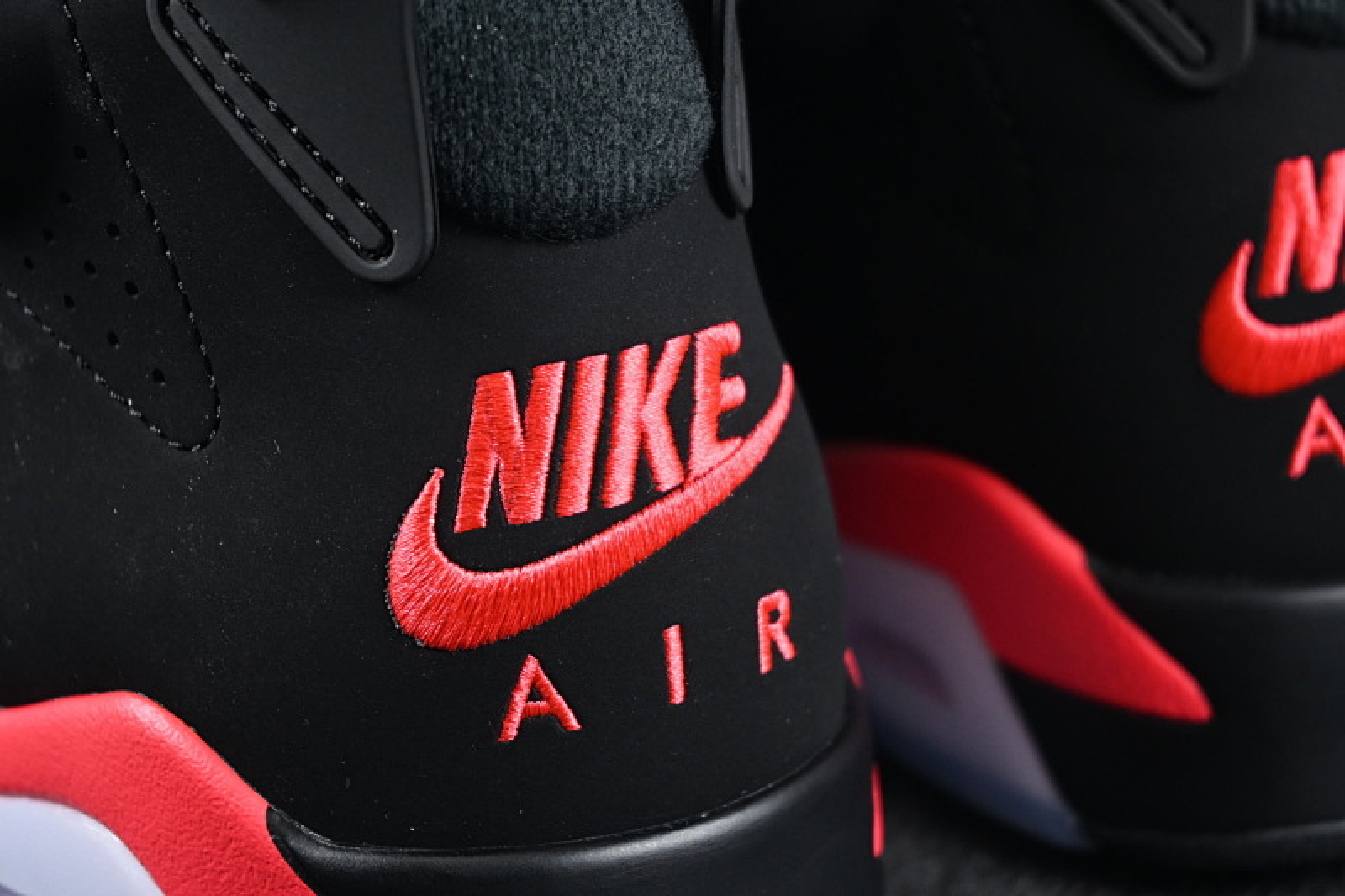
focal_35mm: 75
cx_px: 672
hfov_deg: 27.0
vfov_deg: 18.2
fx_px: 2801
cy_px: 448
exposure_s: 1/125
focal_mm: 50
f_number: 6.3
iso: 1000
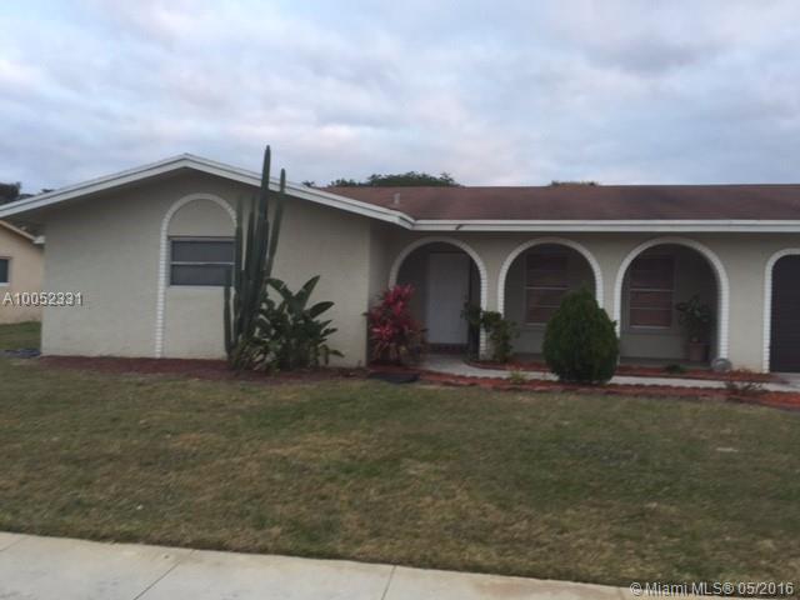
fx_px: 670
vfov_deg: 48.2
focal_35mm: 29
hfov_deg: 61.7
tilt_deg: +0.1
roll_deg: -1.7
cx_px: 400
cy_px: 300
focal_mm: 4.15
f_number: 2.2
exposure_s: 1/60
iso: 40
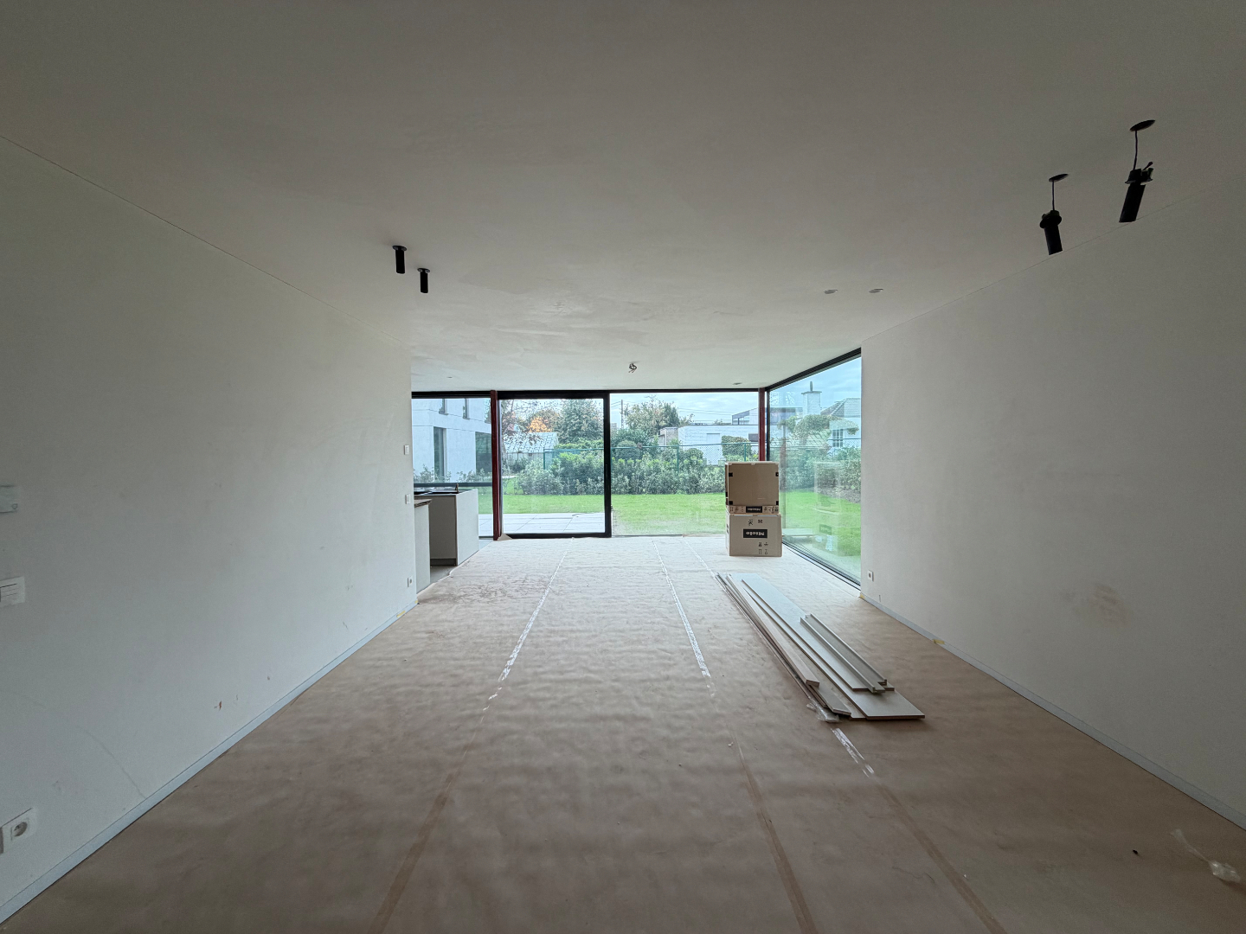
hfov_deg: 102.1
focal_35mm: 14
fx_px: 504
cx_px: 623
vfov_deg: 85.7
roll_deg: +1.3
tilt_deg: -2.1
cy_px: 467
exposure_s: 1/121
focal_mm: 2.22
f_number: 2.2
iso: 100
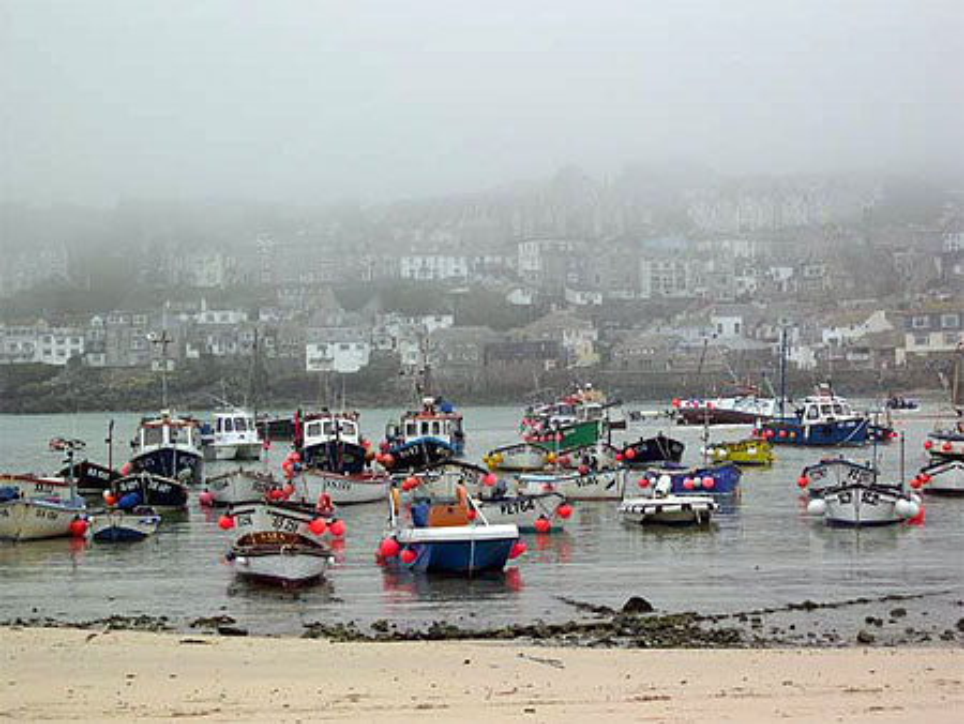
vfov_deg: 19.2
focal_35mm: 77
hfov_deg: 25.3
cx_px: 482
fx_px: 2145
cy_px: 362
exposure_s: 1/486
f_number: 4
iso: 100
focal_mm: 16.3
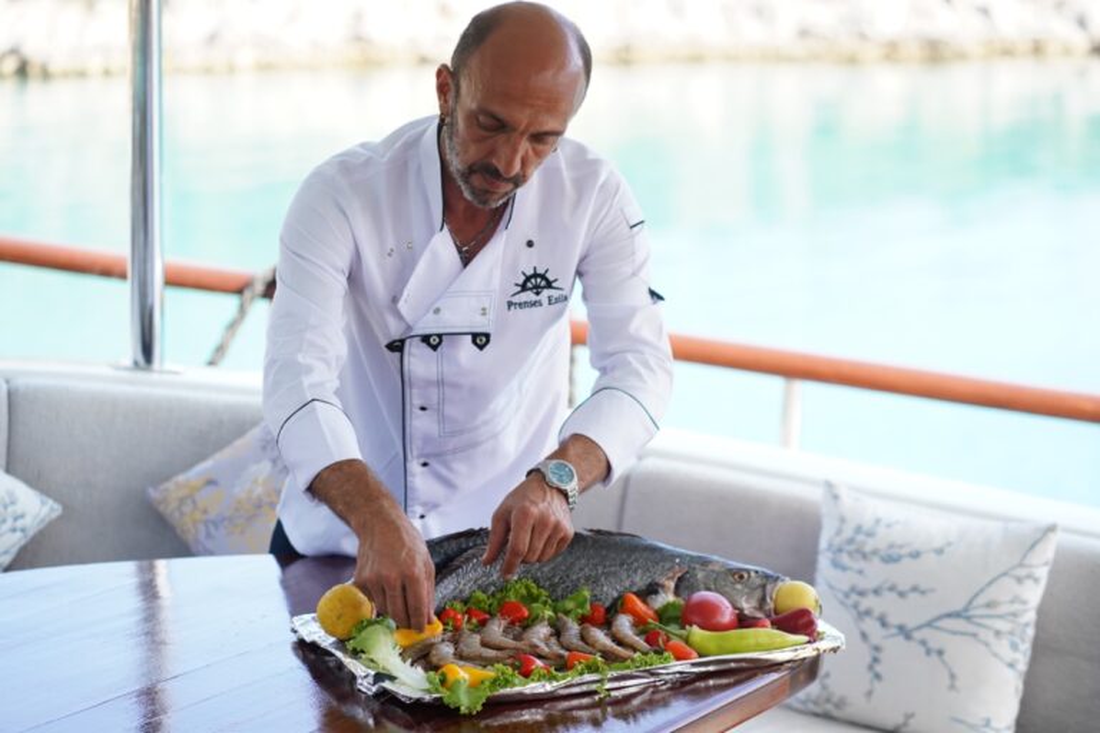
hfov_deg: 23.9
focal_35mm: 85
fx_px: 2597
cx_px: 550
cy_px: 366
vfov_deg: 16.1
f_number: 3.2
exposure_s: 1/6400
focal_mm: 85
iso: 2500
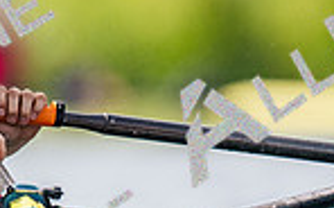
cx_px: -14
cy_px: -27
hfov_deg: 0.6
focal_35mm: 3599
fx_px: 32711
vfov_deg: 0.4
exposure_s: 1/2500
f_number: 4
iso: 220
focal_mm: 600
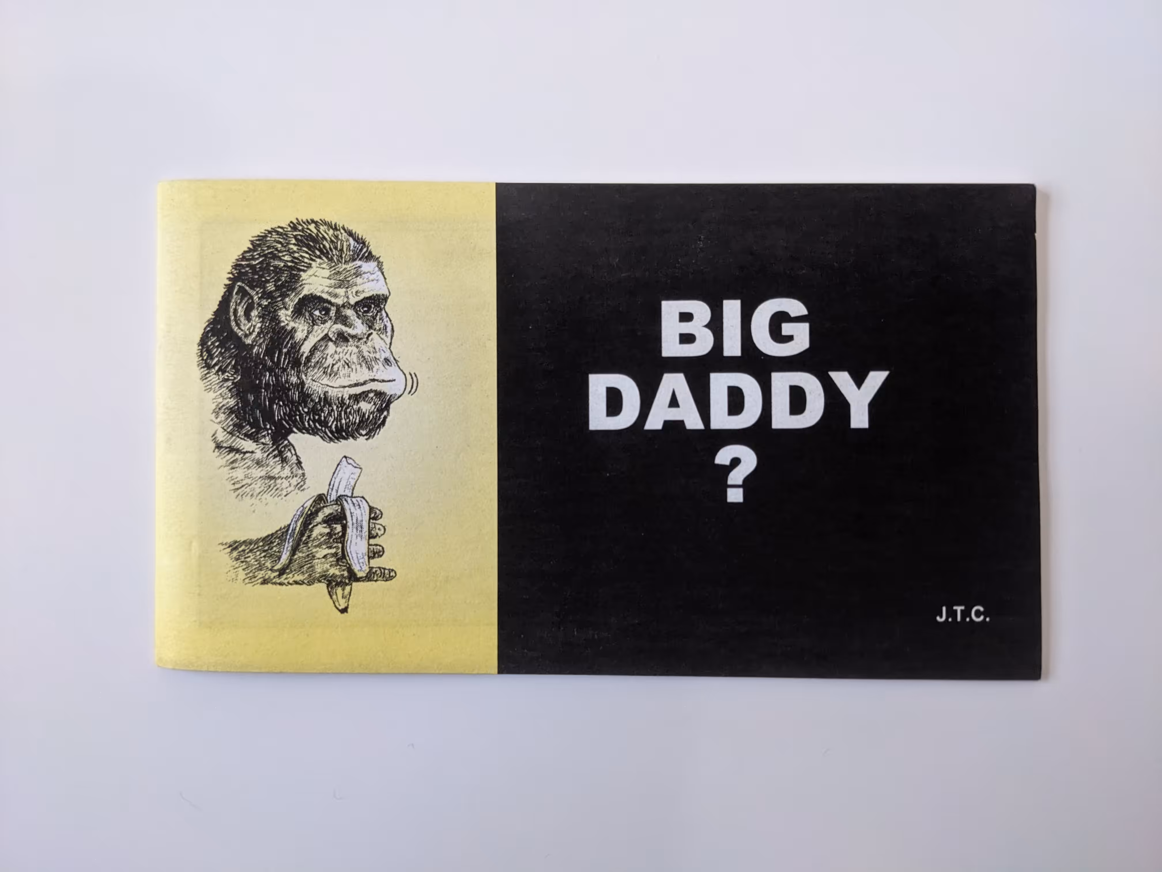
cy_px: 436
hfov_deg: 65.3
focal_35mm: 27
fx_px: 906
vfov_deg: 51.4
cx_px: 581
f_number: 1.73
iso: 615
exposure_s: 1/30
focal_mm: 4.38
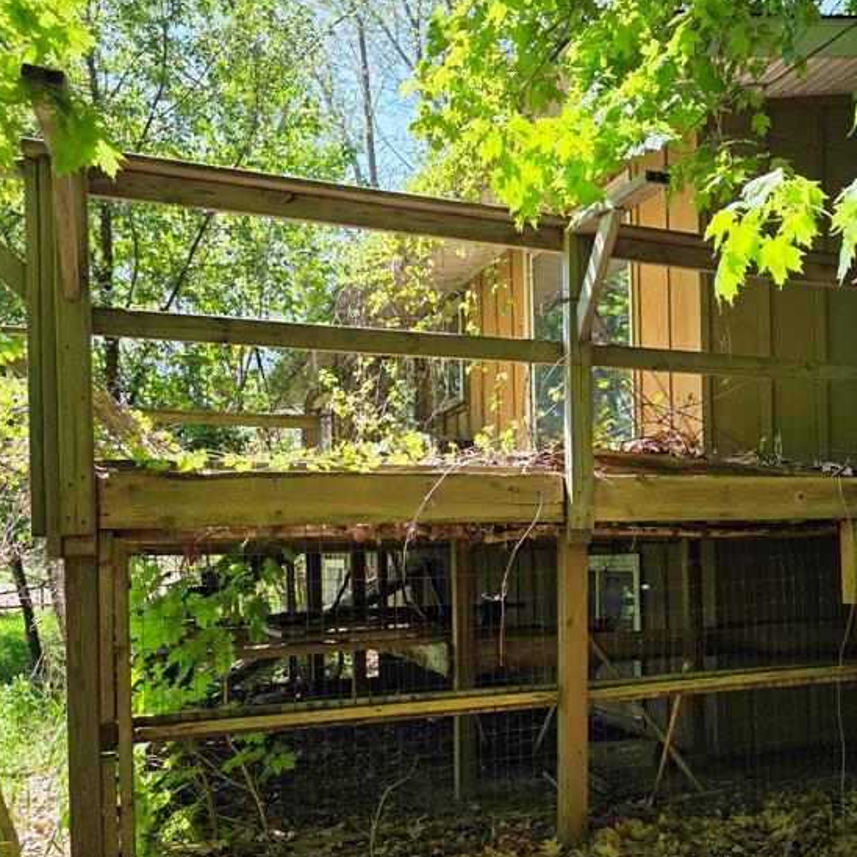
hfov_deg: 41.2
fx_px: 1064
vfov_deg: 43.5
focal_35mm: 38
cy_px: 541
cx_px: 732
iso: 25
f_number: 1.7
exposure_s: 1/359
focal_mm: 6.3
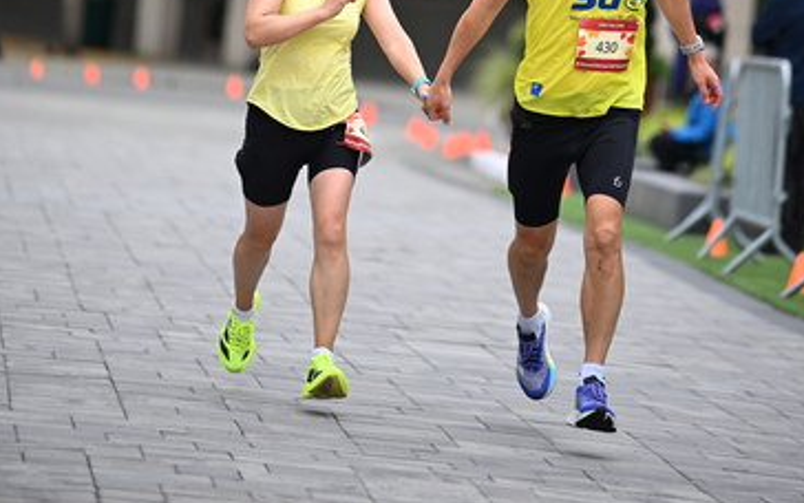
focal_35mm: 308
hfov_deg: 6.8
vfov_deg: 4.3
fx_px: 6753
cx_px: 403
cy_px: -97
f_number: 2.8
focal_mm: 200
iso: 640
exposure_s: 1/2000
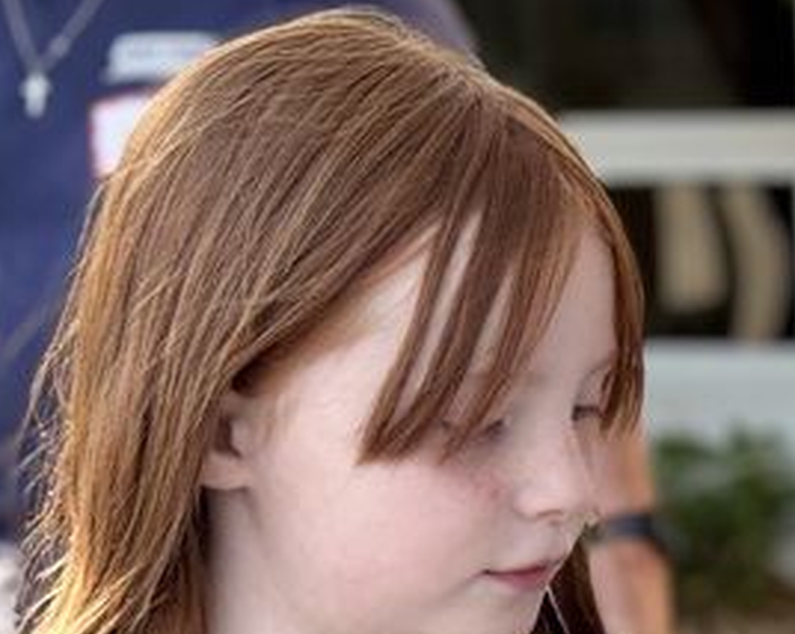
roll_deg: +1.1
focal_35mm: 179
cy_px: 797
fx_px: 4209
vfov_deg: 8.5
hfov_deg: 10.4
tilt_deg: -10.6
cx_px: 1225
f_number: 1.78
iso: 64
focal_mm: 6.76
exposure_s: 1/488
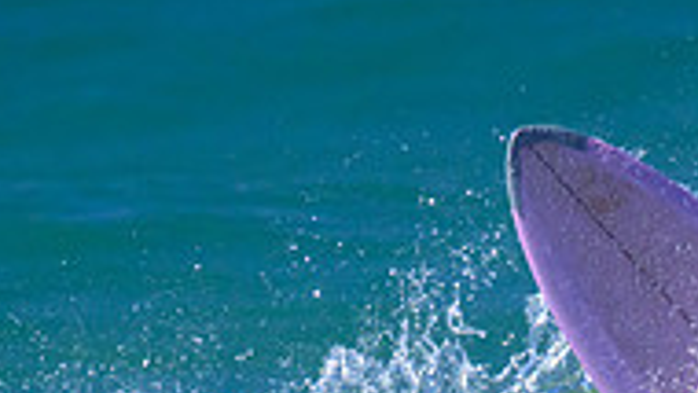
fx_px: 42951
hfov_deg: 0.9
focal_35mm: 2320
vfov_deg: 0.5
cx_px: 850
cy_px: 438
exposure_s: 1/2000
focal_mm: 660
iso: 4000
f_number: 11
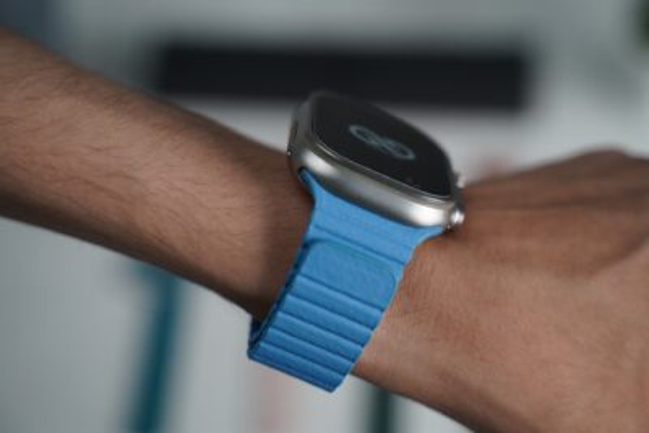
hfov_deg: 31.9
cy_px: 216
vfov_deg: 21.6
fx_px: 1136
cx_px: 324
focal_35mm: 63
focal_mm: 63
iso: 1250
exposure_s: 1/125
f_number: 3.5
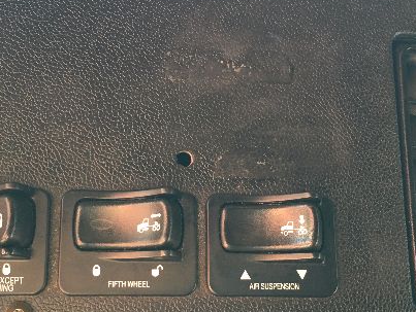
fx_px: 553
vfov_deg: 31.4
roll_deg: -6.6
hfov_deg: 41.1
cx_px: 181
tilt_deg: -17.9
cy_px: 199
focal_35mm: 46
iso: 100
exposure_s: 1/30
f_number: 2.2
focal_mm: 4.15
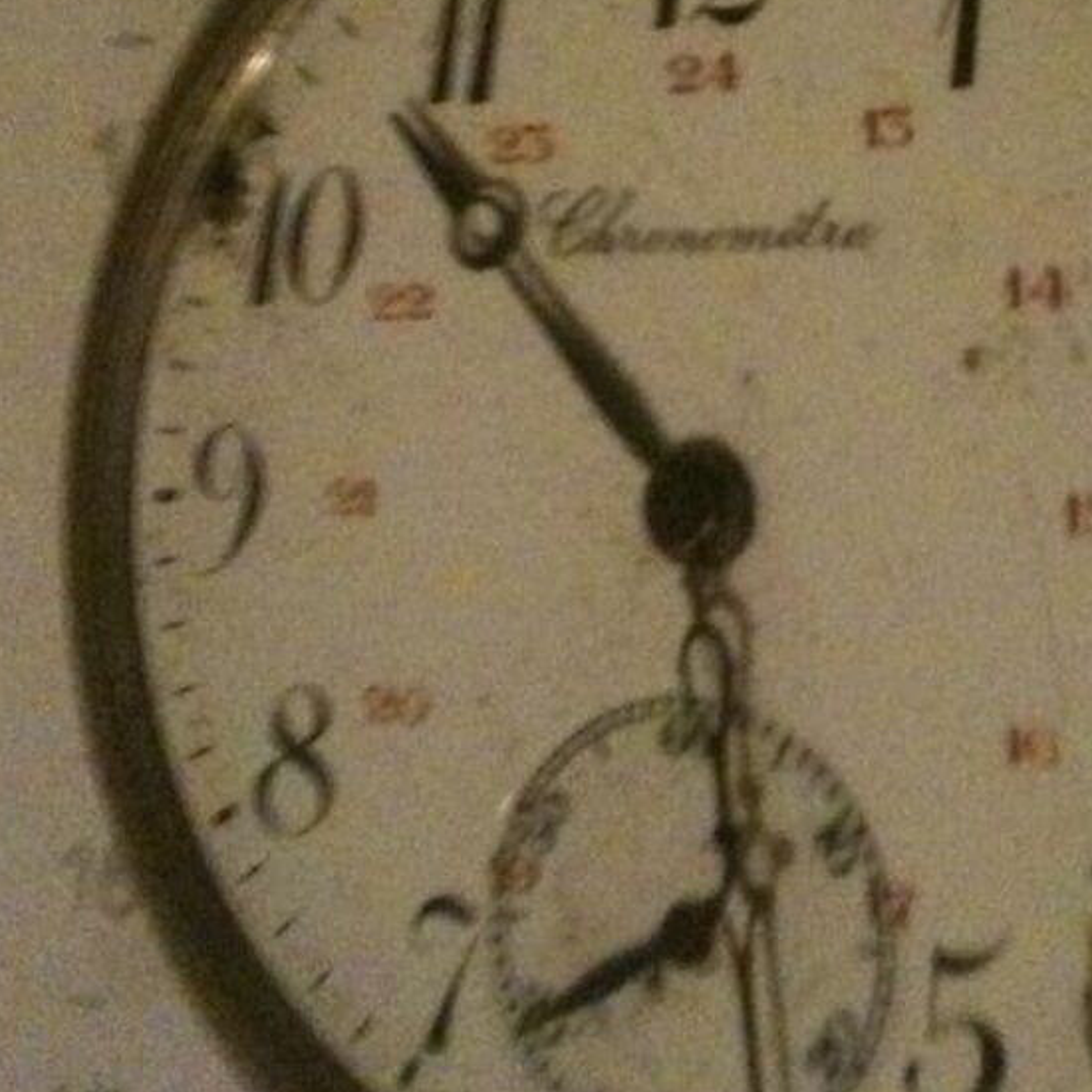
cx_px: 754
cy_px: 229
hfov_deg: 22.9
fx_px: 2677
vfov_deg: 22.8
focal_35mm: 75
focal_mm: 3.85
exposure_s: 1/10
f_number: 2.8
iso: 640
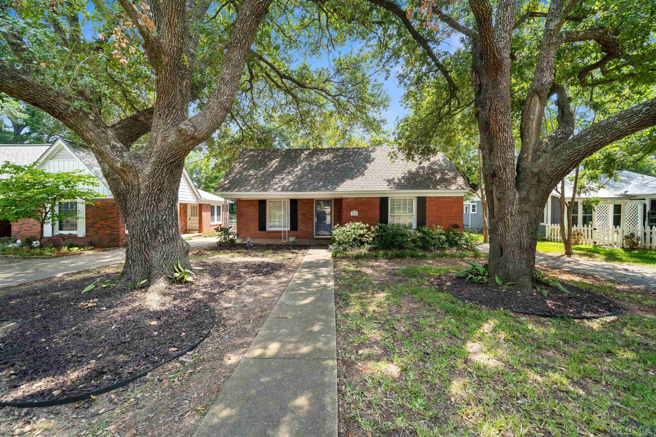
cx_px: 328
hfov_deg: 112.6
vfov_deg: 90.0
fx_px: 219
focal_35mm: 12
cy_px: 218
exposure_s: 1/30
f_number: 5.6
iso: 125
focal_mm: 12
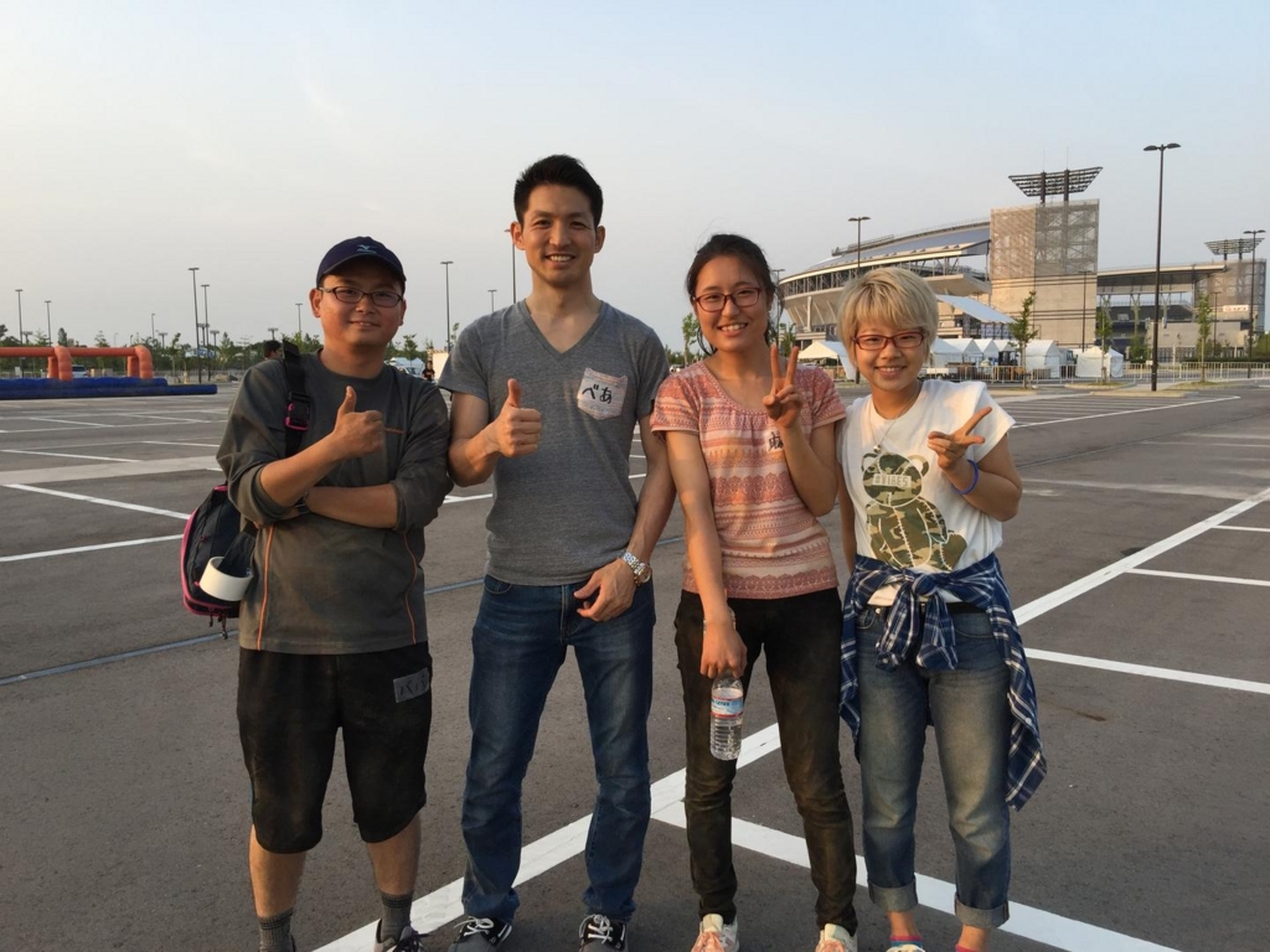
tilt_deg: -4.9
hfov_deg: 61.7
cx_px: 635
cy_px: 476
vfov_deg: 48.2
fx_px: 1064
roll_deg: +0.5
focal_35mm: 29
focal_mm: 4.15
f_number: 2.2
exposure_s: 1/278
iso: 32
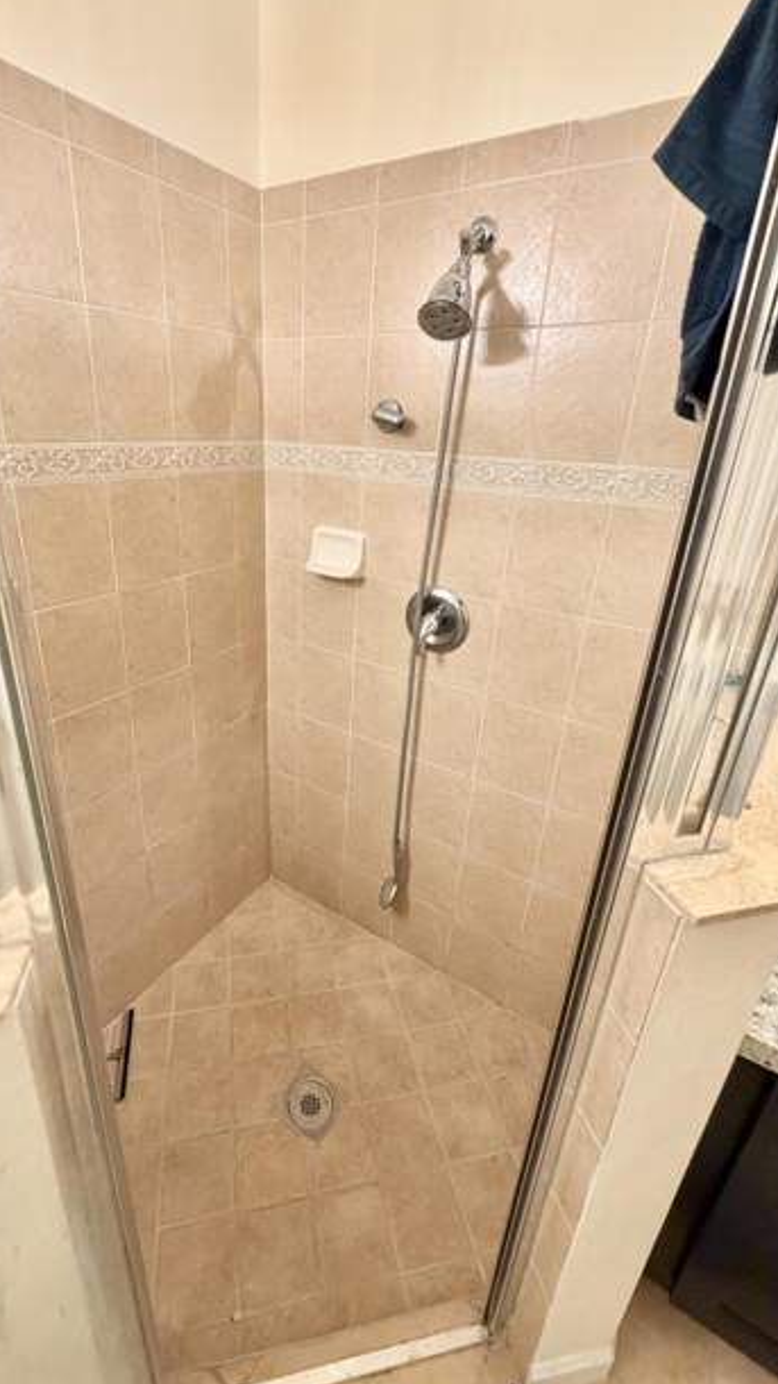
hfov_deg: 66.8
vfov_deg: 99.3
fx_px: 587
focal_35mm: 16
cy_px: 665
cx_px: 343
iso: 250
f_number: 2.2
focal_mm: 2.22
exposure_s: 1/60
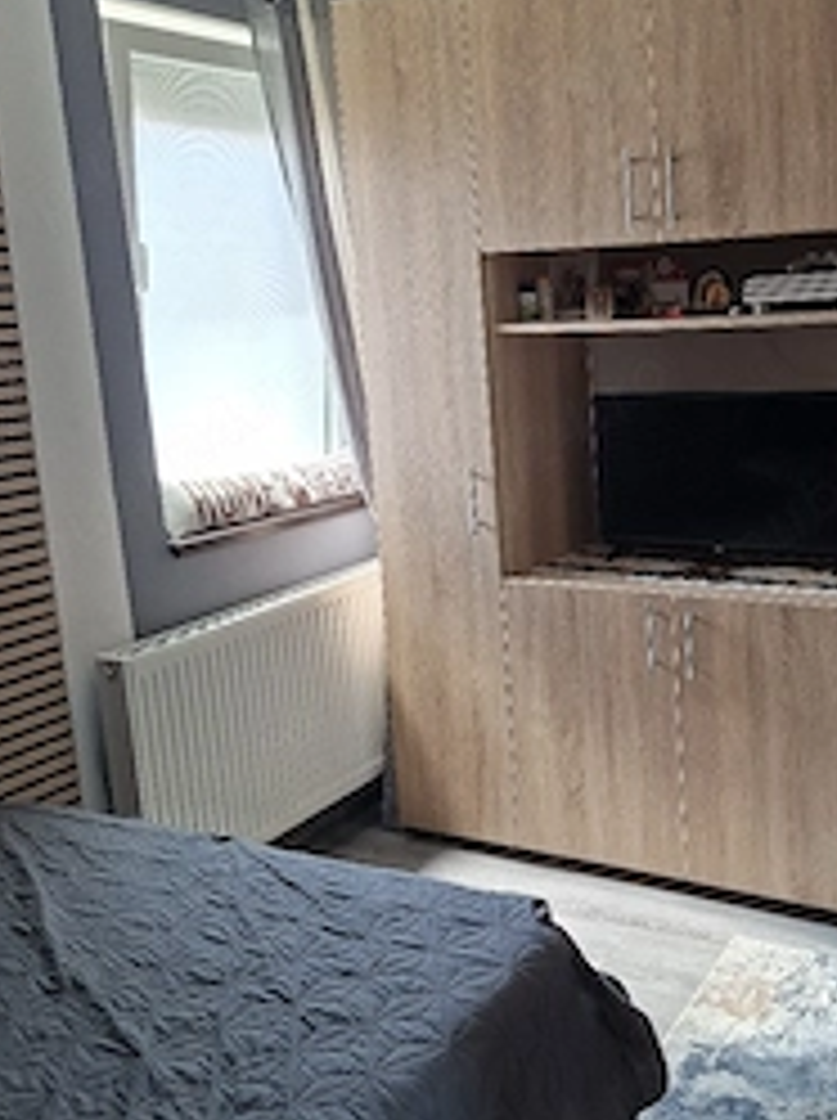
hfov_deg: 37.8
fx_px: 1196
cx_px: 612
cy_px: 517
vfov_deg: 50.2
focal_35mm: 37
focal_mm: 5.54
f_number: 1.8
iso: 125
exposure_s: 1/120
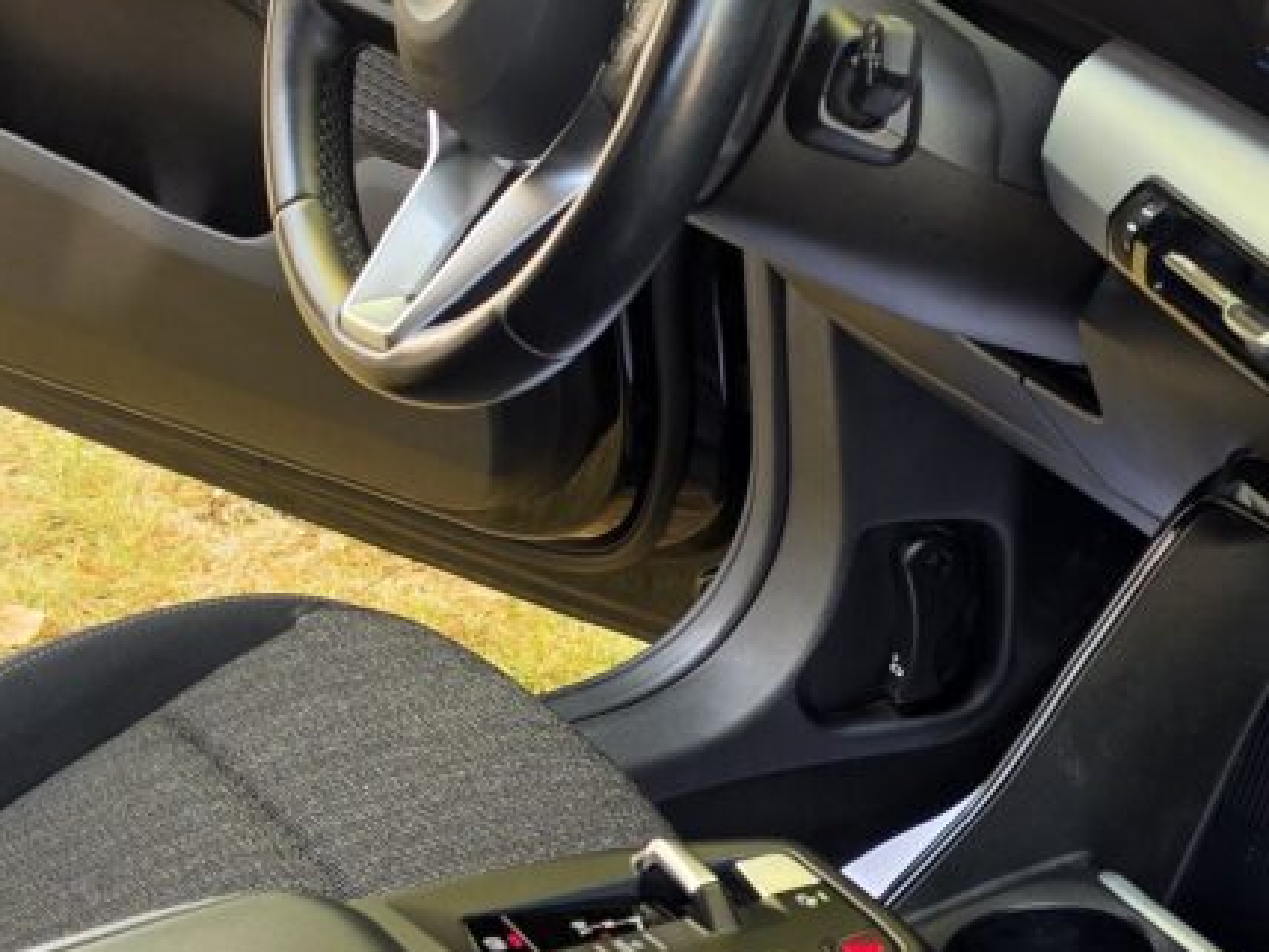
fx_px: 3153
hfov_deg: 22.4
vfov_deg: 16.9
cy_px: 899
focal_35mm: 86
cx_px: 1032
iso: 32
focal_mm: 6.5
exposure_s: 1/100
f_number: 1.4
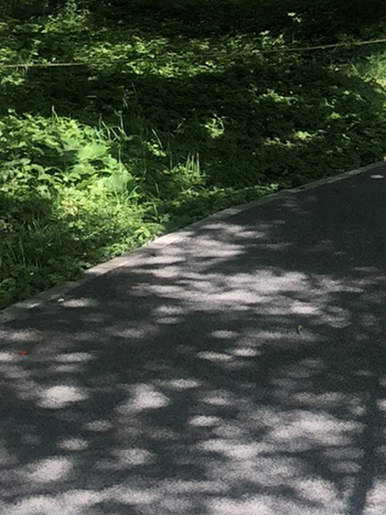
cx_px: 631
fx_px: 1785
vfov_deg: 15.9
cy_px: -64
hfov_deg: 11.7
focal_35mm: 120
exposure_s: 1/190
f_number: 1.8
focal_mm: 4
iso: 20
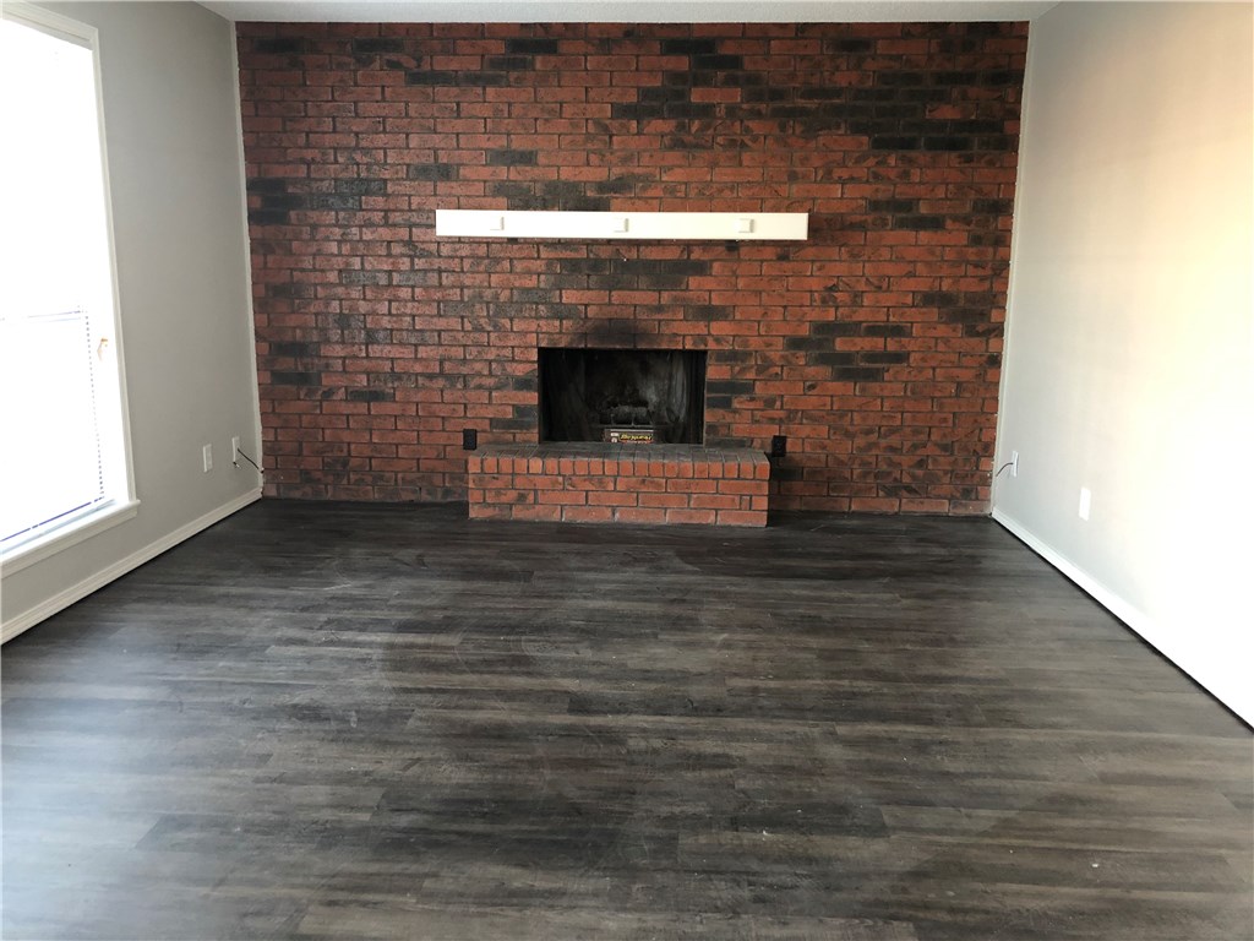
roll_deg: -0.7
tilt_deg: -12.2
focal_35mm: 28
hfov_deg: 63.4
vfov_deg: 49.7
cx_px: 627
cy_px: 470
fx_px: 1014
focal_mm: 3.99
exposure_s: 1/10
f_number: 1.8
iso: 100
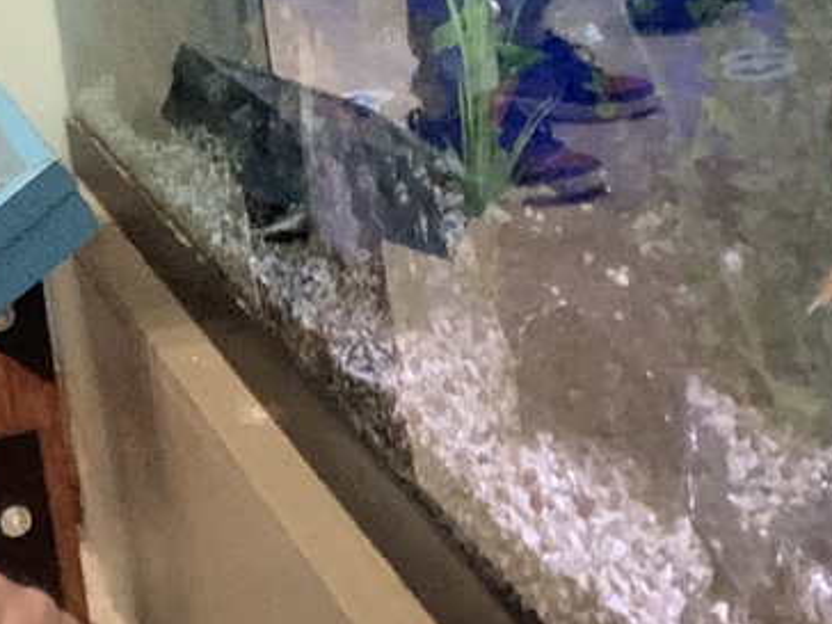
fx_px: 2163
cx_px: 117
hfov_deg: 21.4
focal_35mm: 90
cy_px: 29
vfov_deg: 16.1
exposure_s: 1/34
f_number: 2.2
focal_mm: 2.87
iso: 640
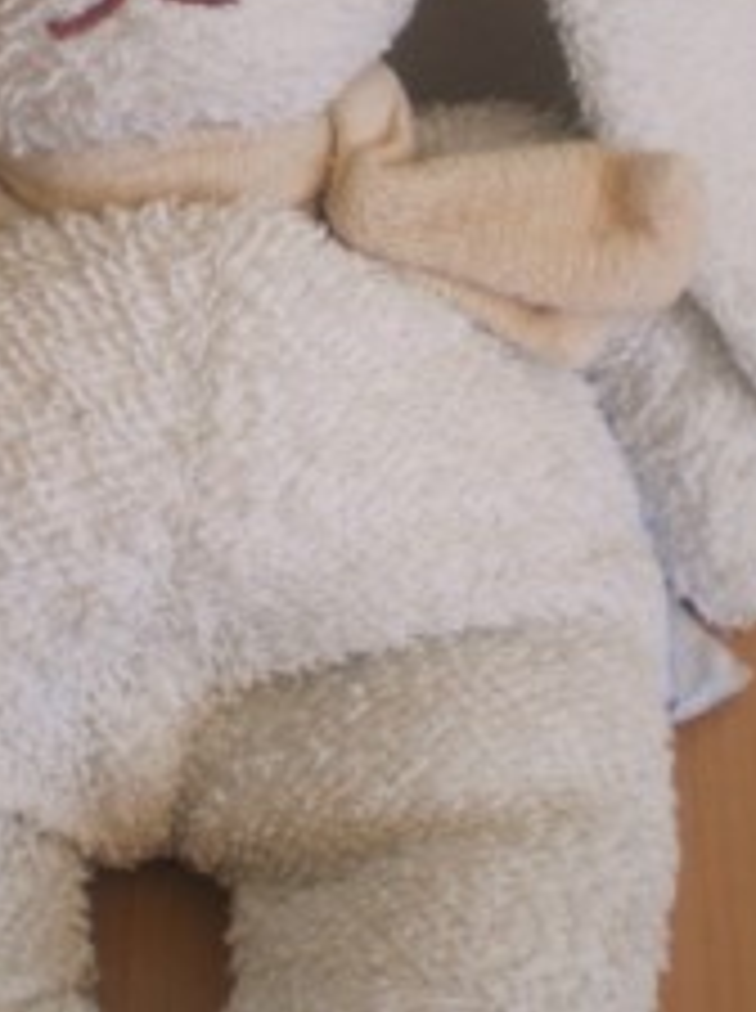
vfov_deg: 22.2
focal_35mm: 88
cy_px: 387
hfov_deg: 16.6
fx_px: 2570
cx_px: 184
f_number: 3.1
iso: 74
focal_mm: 6.3
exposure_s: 1/57.4
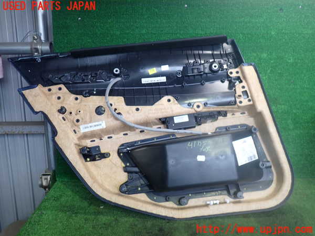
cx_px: 158
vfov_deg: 46.8
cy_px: 118
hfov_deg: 60.0
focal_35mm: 30
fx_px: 273
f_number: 2.3
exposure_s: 1/40
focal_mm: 5.4
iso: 200
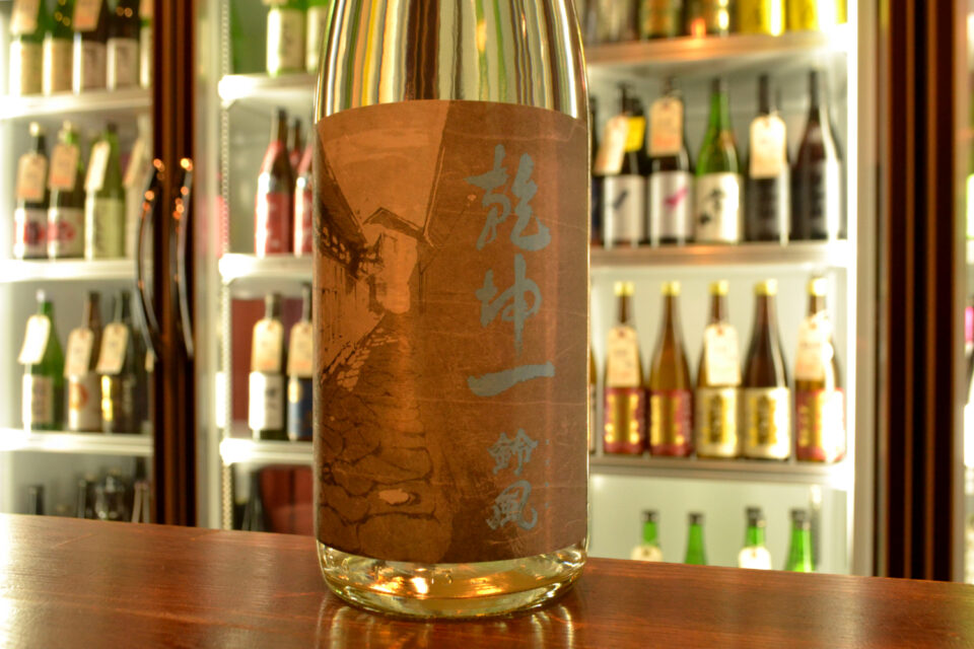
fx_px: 812
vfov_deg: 43.6
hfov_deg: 61.9
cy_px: 324
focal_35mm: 30
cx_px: 487
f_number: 5.6
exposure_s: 1/100
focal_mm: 20
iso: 1600
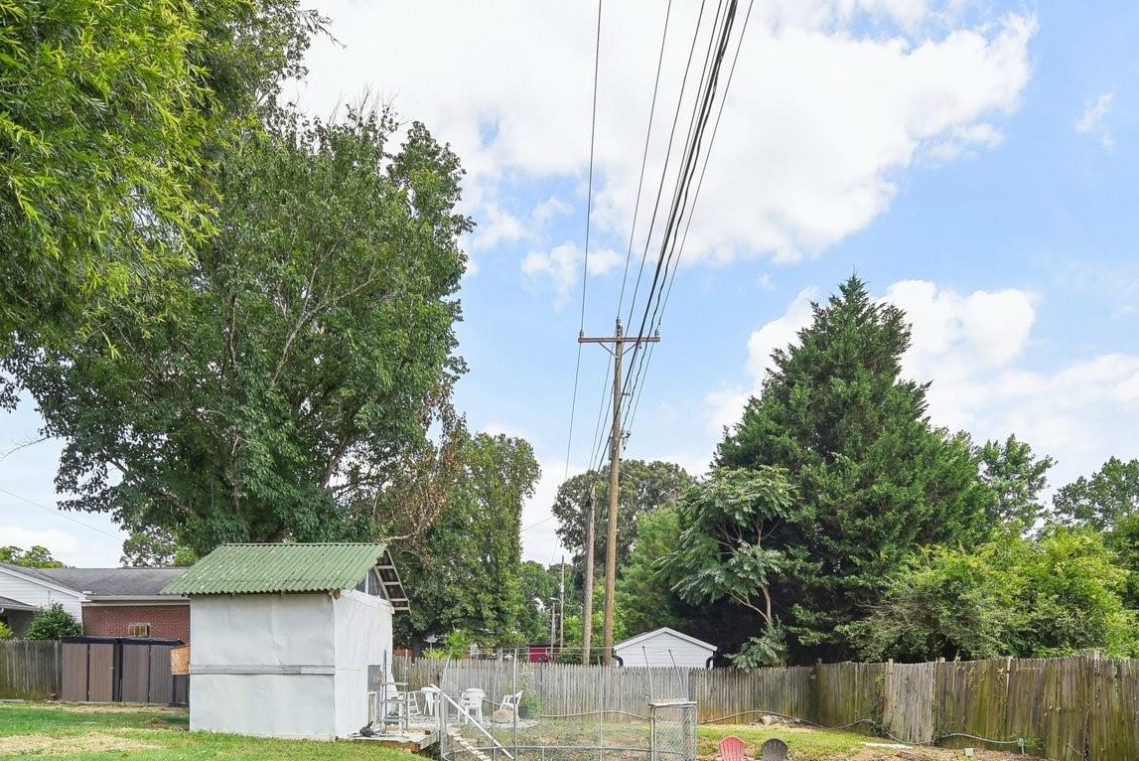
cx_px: 535
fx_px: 791
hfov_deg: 71.4
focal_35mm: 25
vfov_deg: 46.7
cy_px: 672
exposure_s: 1/320
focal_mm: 14
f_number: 8
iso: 200
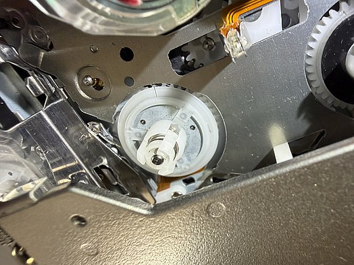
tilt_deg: -64.6
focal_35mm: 26
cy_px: 132
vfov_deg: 53.1
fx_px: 266
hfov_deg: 67.3
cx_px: 177
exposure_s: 1/121
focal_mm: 2.22
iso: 250
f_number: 2.2
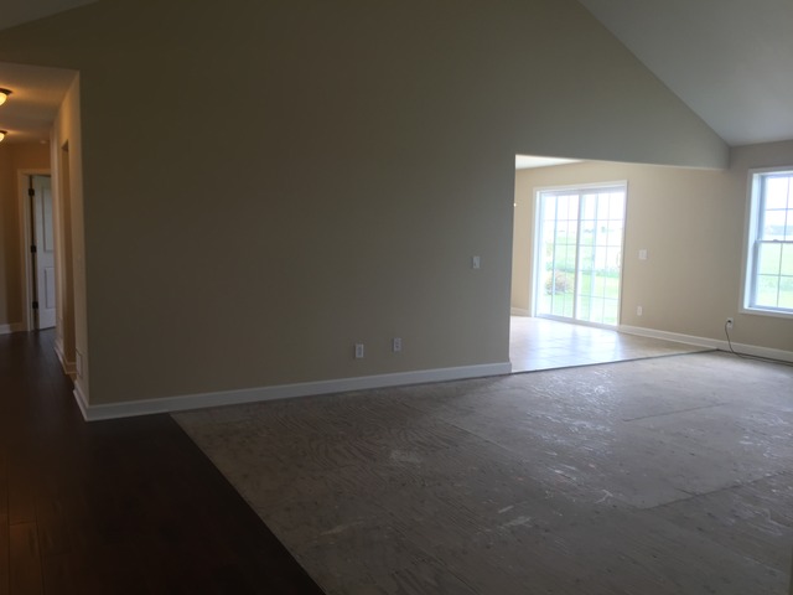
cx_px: 396
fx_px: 664
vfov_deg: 48.2
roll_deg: -1.1
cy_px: 298
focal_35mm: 29
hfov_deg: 61.7
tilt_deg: -5.0
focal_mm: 4.15
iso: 32
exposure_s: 1/40
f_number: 2.2
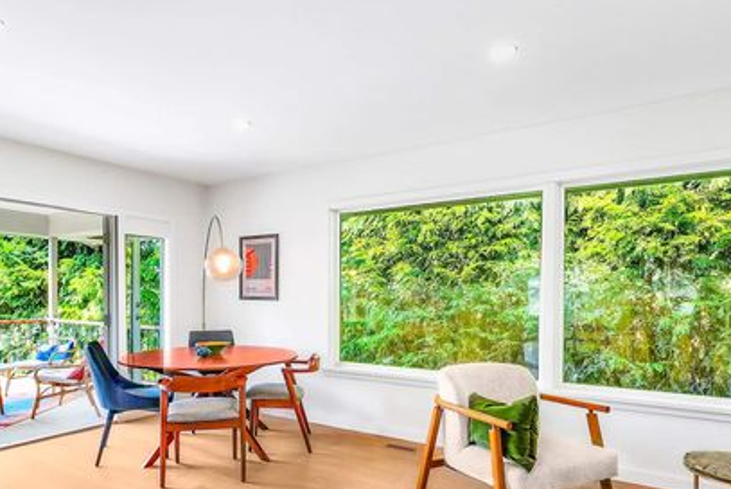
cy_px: 316
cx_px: 313
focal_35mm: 22
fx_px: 447
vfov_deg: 56.4
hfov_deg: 78.1
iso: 640
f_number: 9
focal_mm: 14
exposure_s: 1/320
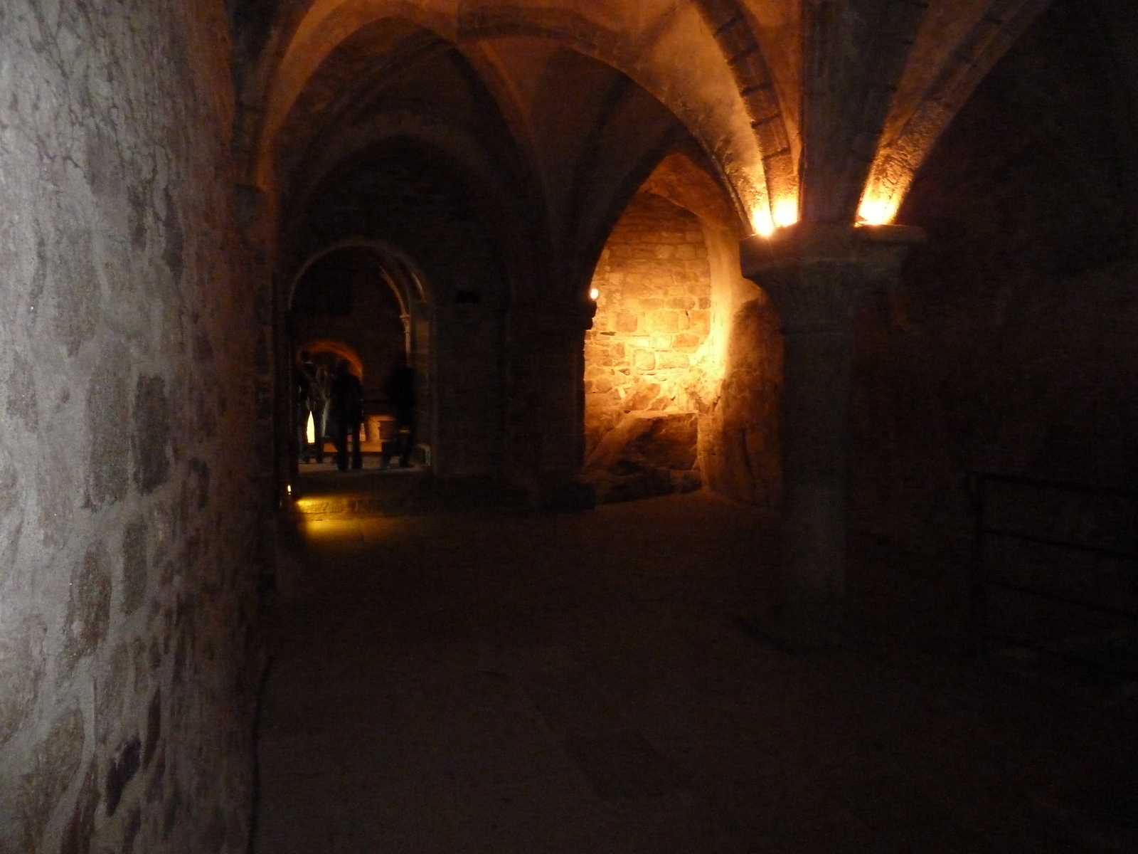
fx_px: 822
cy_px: 427
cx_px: 569
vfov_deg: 54.9
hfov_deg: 69.4
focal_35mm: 25
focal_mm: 4.1
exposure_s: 1/5
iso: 800
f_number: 3.3
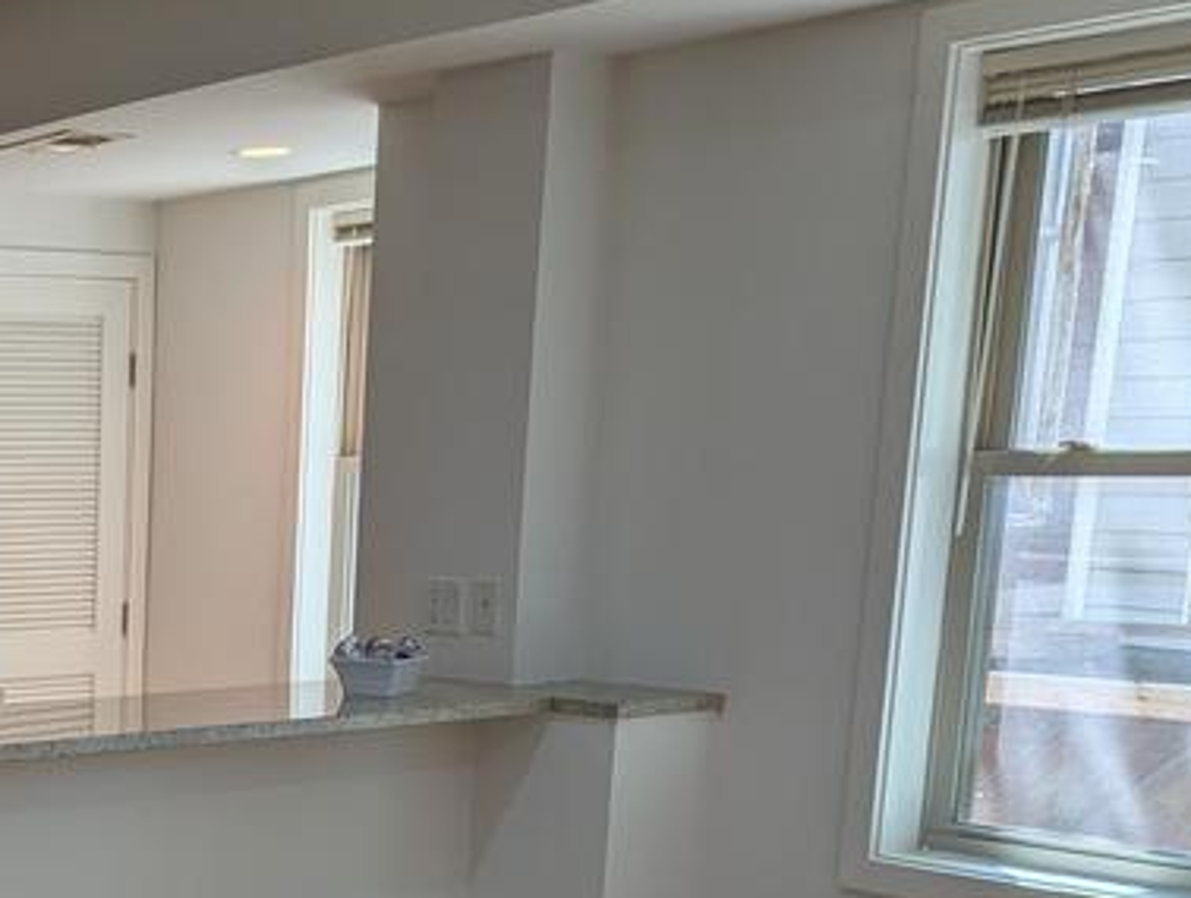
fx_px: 2241
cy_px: 981
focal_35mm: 65
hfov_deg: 26.9
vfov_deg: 21.5
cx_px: -176
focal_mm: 6.9
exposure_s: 1/341
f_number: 1.68
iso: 19
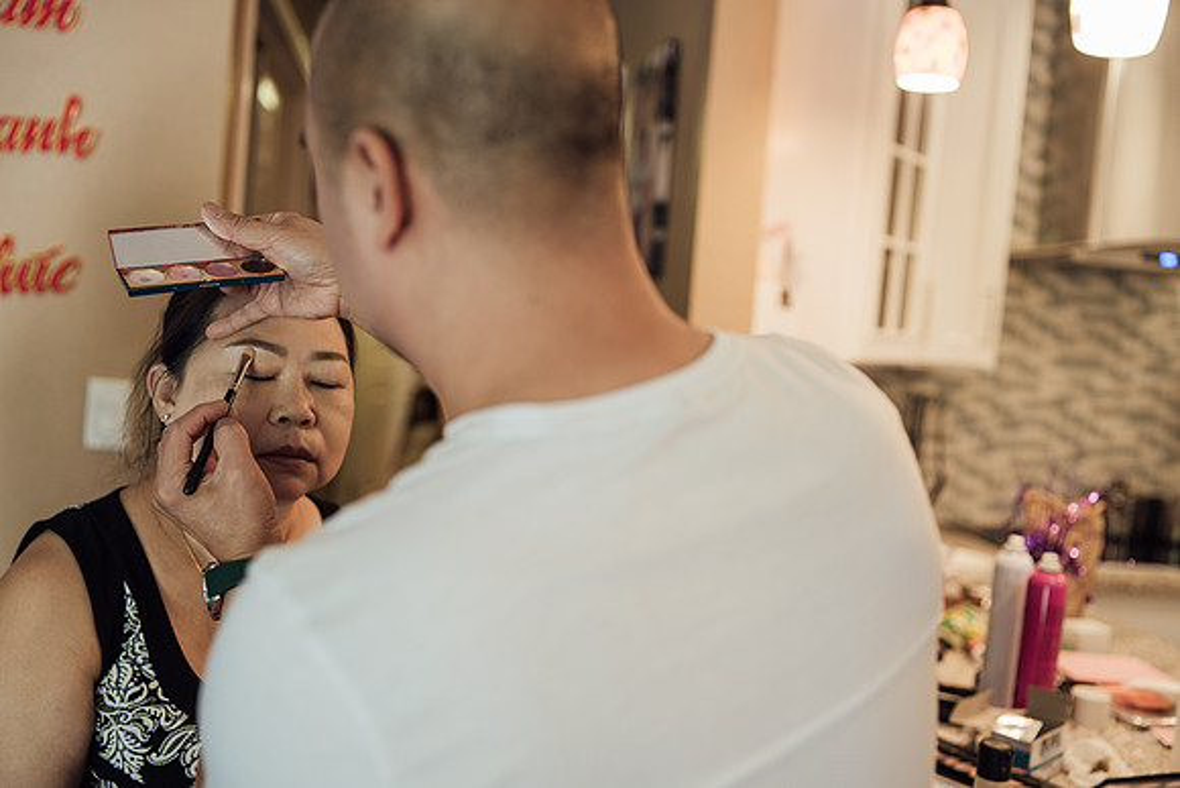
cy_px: 394
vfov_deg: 37.9
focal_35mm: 35
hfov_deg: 54.4
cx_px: 590
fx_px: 1147
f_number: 2
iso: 320
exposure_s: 1/160
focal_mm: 35
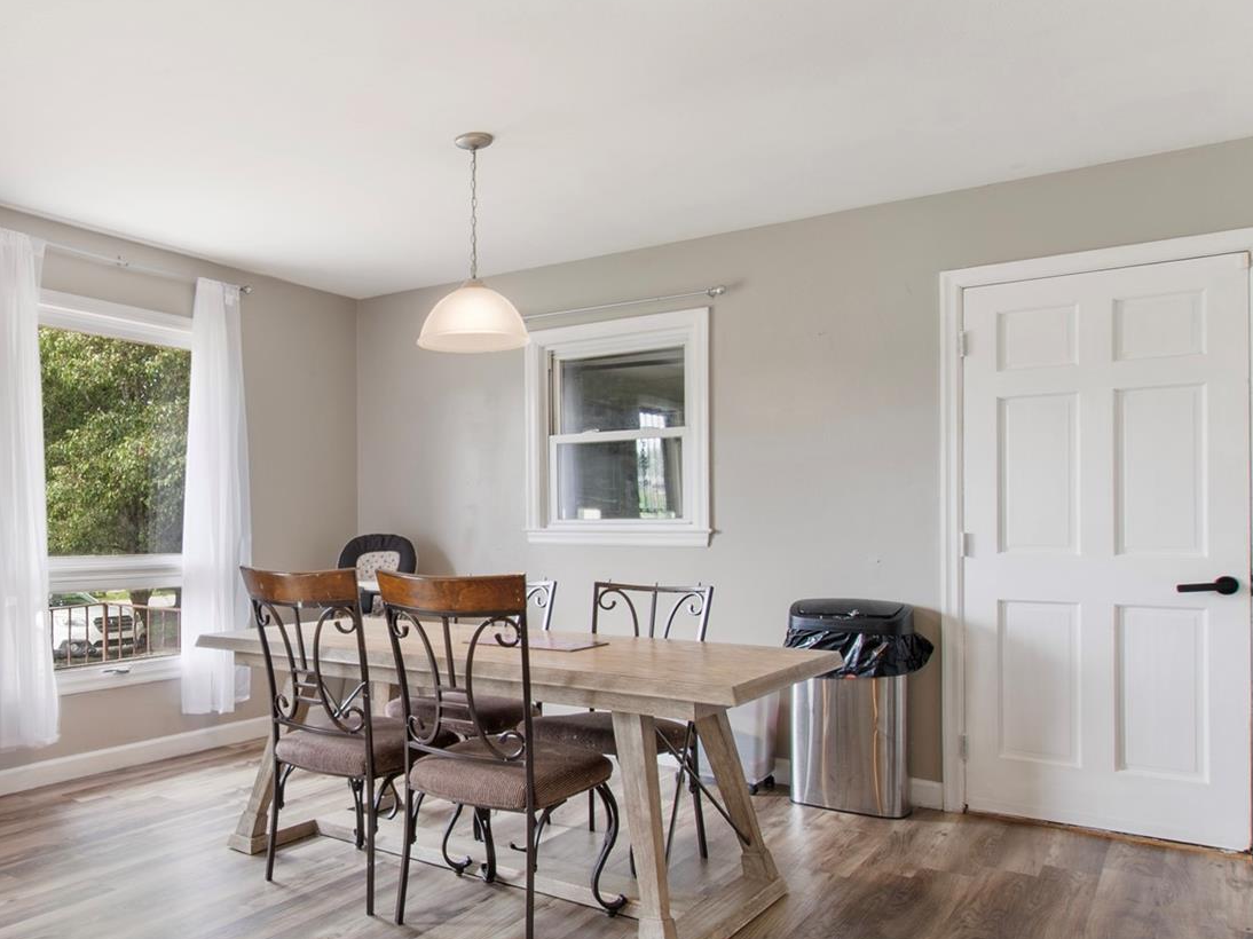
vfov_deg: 51.3
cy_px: 509
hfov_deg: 61.6
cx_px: 309
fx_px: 977
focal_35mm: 27
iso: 100
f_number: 8
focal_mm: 10
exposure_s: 2
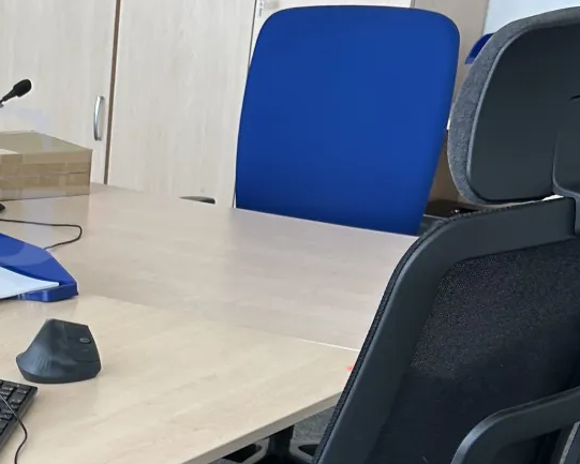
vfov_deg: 15.6
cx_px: -88
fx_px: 1545
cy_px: 723
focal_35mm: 90
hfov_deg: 20.1
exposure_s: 1/121
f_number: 1.5
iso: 50
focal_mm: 5.7
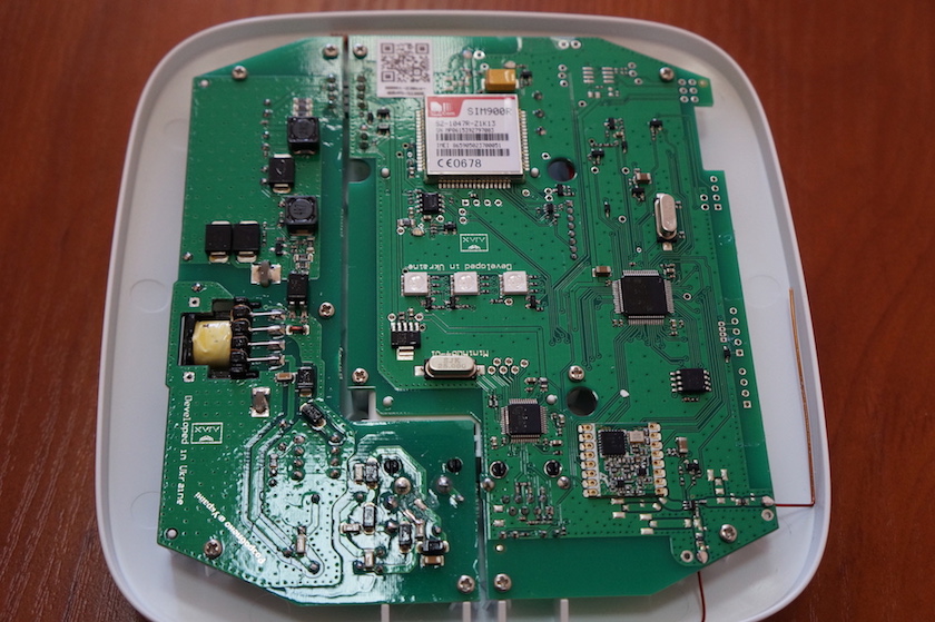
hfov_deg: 46.4
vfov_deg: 31.9
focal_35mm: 42
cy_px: 311
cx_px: 468
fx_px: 1090
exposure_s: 1/160
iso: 800
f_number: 4
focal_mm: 28
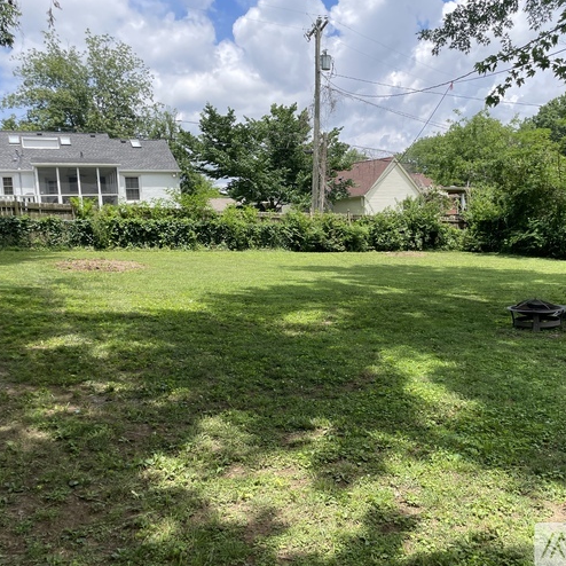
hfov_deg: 52.2
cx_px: 337
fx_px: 573
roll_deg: +2.9
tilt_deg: -5.3
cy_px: 282
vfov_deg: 52.5
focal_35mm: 31
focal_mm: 4.2
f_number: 1.6
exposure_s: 1/2020
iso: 32
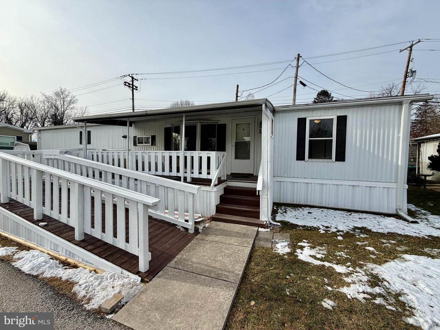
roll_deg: -0.7
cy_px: 165
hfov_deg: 102.1
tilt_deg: -1.8
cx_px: 220
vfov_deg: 85.7
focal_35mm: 14
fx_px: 178
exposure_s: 1/1125
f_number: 2.2
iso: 20
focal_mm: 2.22
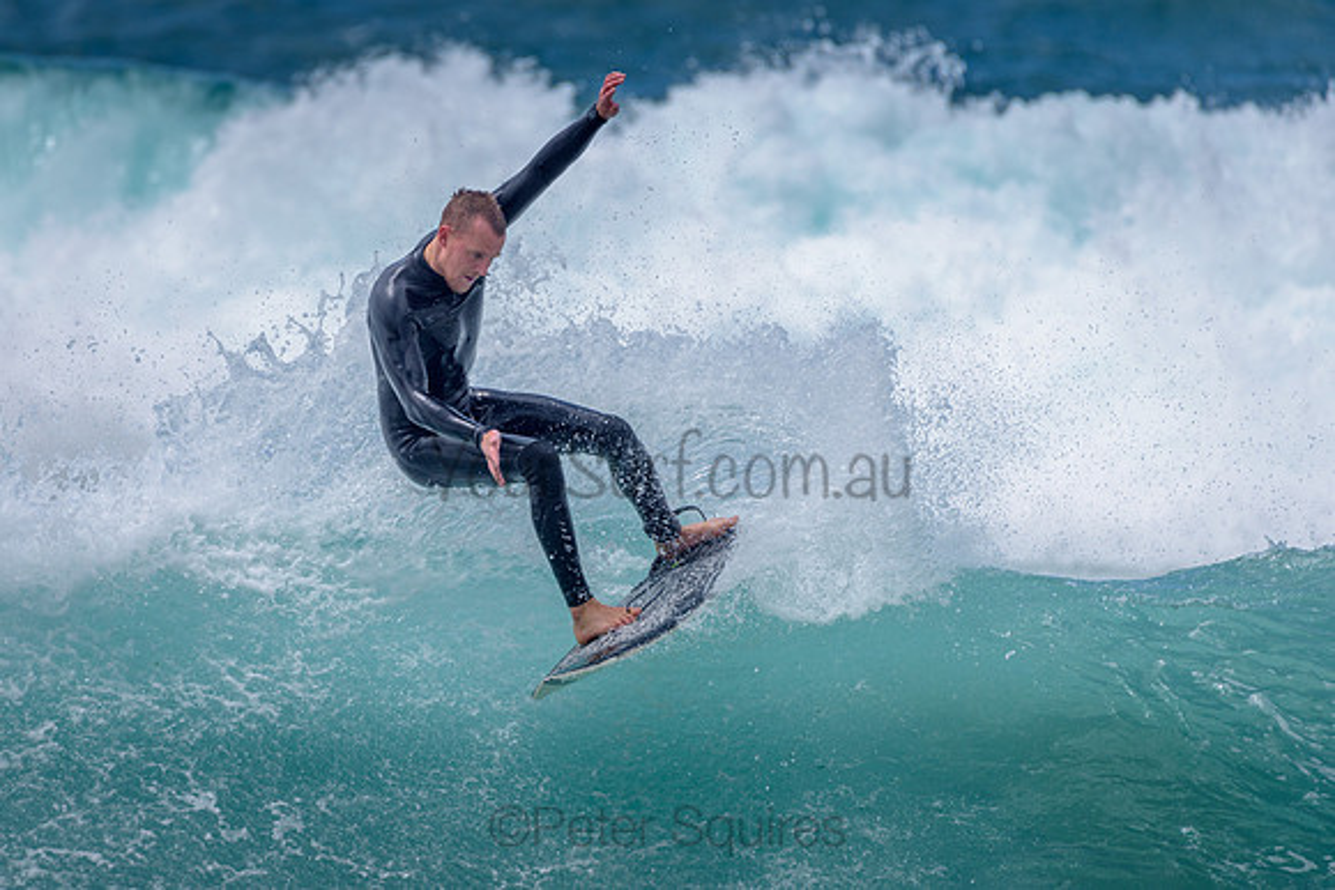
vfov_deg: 2.1
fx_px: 24196
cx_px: 464
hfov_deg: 3.2
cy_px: 514
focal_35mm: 652
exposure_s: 1/2000
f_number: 5.6
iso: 125
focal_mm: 500
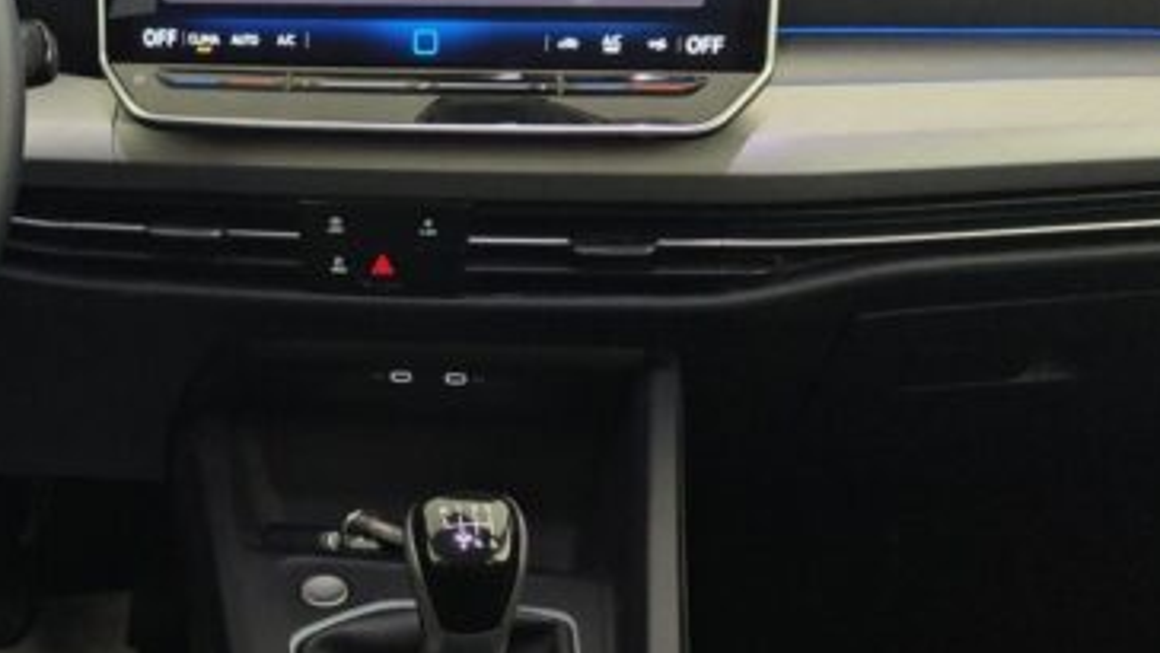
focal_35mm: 55
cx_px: 338
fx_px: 1692
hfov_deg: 37.2
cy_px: 471
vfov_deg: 21.7
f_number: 1.6
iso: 179
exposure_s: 1/100
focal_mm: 6.55
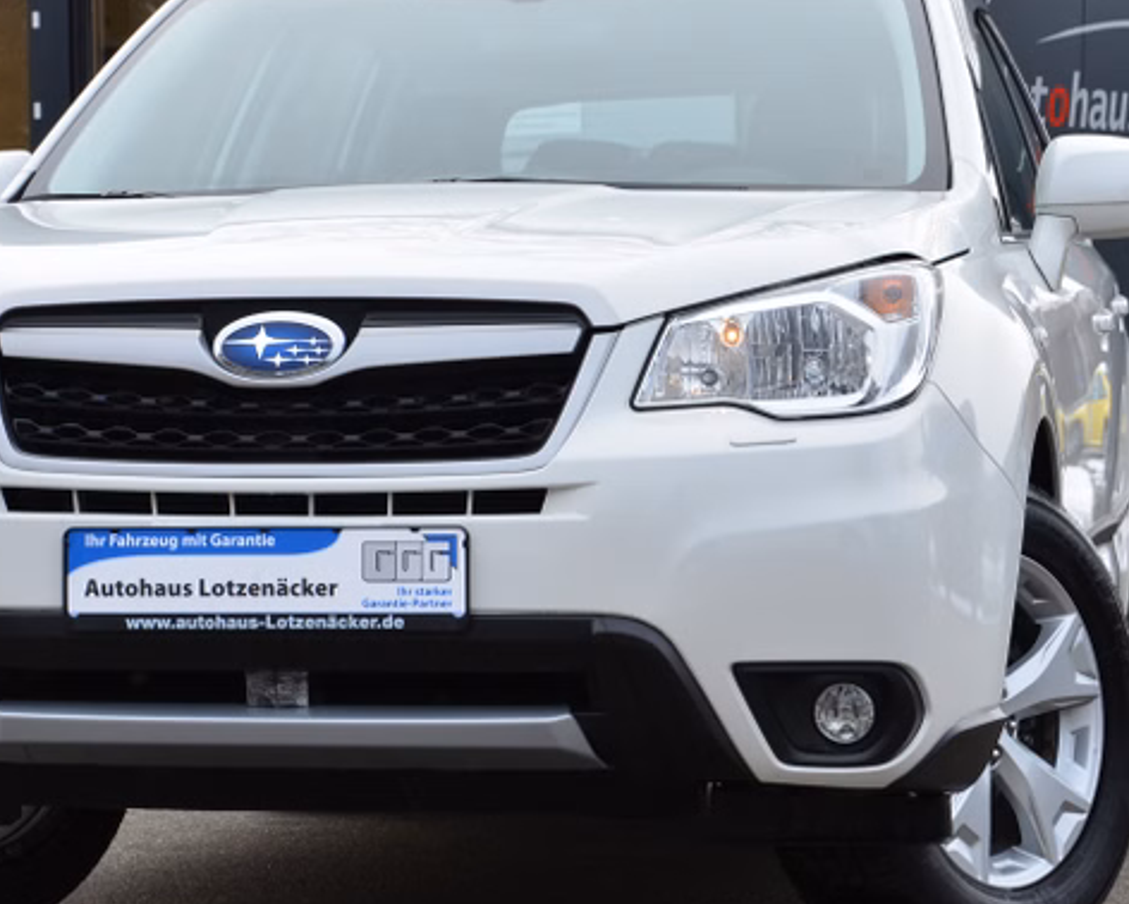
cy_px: 454
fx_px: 4613
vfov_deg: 11.2
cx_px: 462
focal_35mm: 138
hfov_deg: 13.9
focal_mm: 58
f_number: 10
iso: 400
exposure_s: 1/60
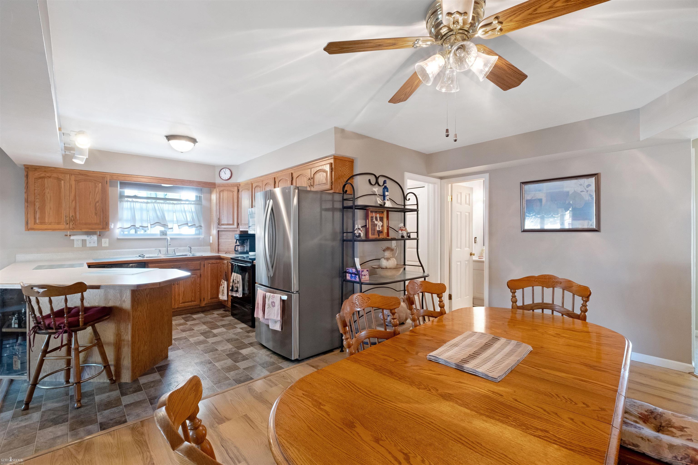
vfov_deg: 77.3
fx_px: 291
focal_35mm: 15
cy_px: 232
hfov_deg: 100.4
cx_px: 349
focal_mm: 10
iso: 800
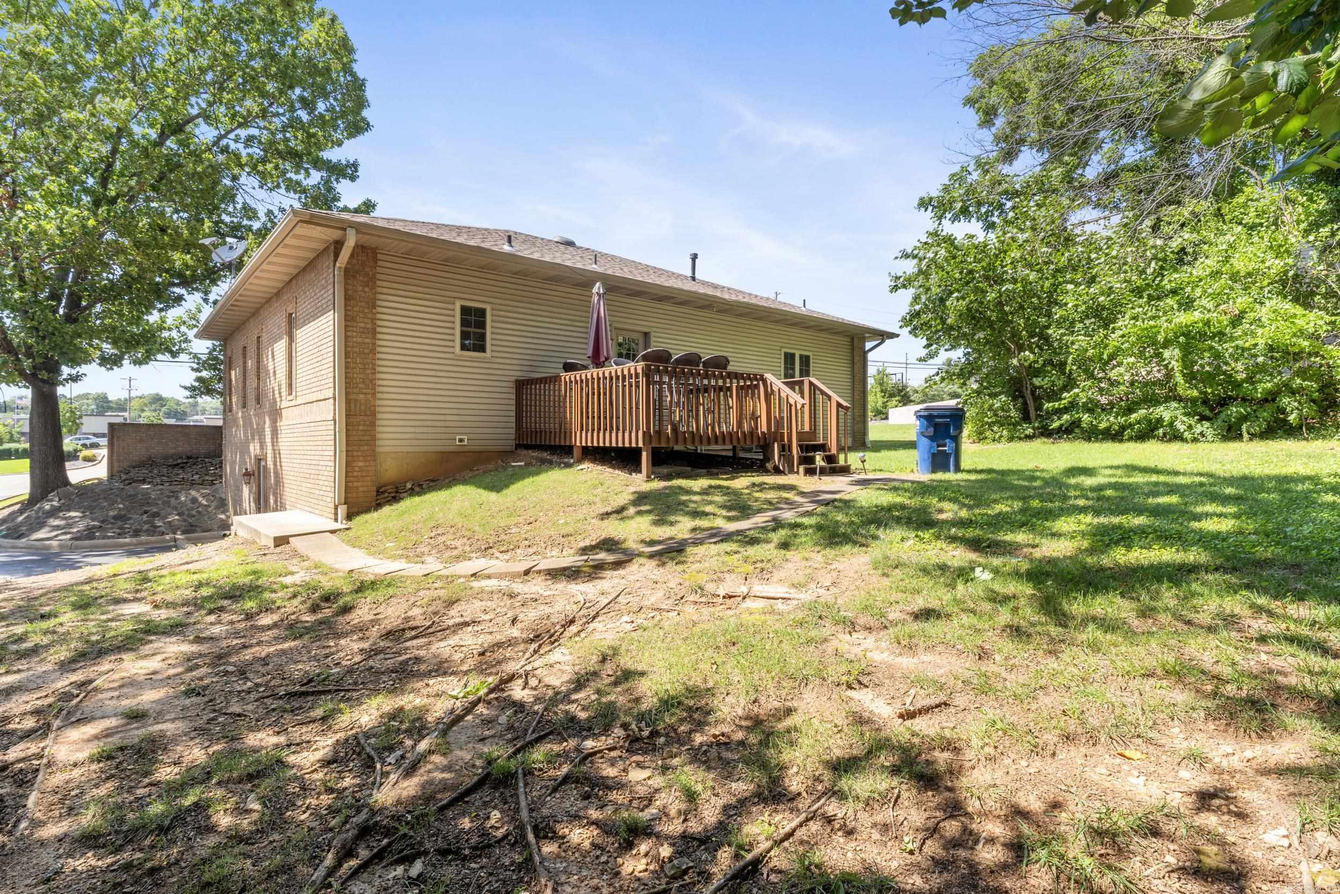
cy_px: 447
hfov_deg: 91.5
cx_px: 670
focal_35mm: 18
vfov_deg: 68.7
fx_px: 653
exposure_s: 1/60
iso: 200
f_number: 9
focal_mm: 11.7
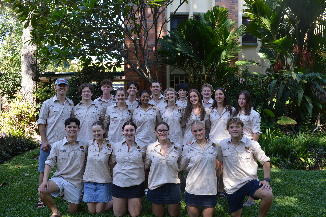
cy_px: 108
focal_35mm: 27
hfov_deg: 67.4
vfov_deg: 47.8
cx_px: 163
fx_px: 244
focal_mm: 18
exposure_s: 1/125
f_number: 5.6
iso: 250
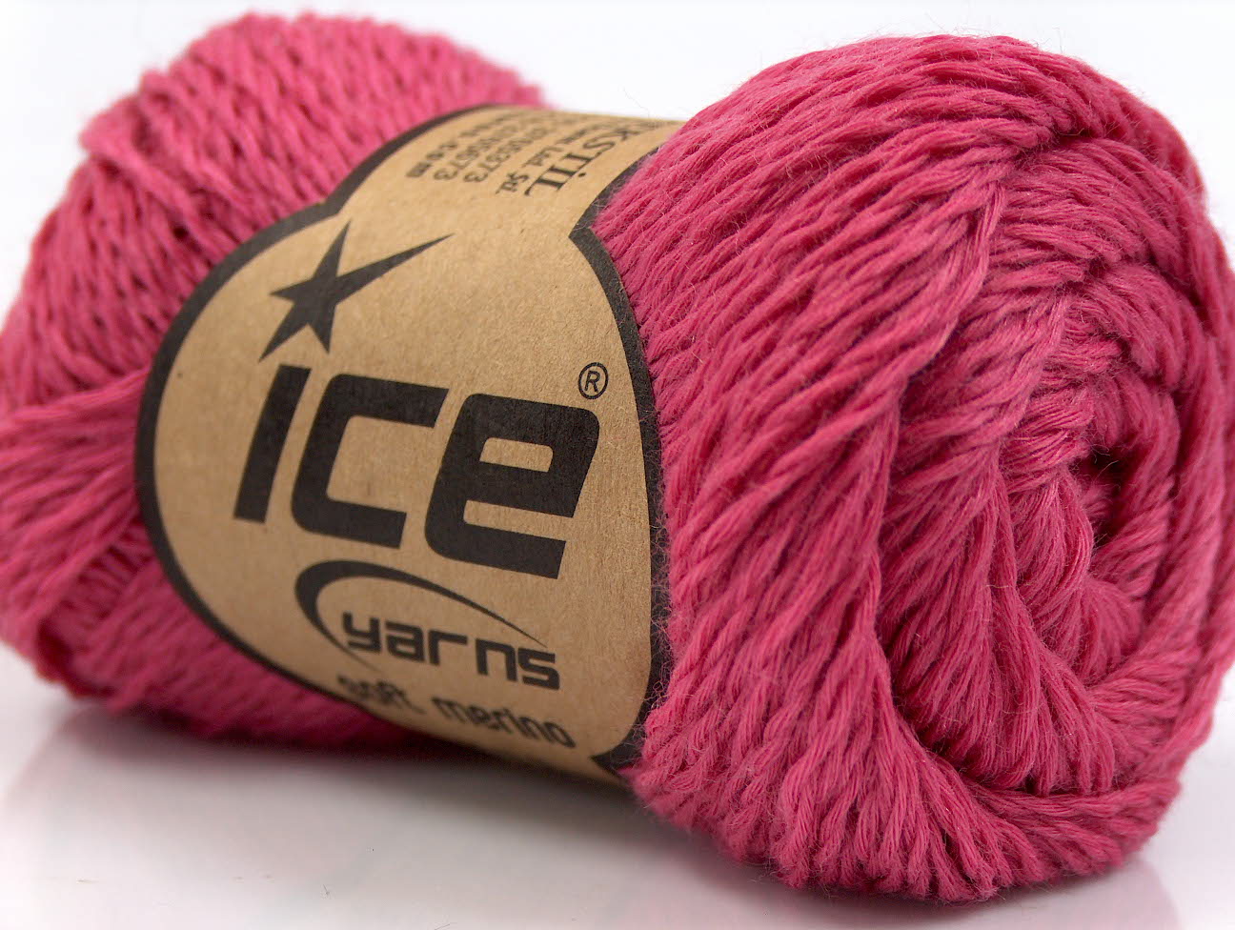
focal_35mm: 84
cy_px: 465
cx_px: 618
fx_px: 3001
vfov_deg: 17.6
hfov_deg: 23.3
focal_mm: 17.25
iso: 100
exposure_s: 1/4.11
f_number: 2.9
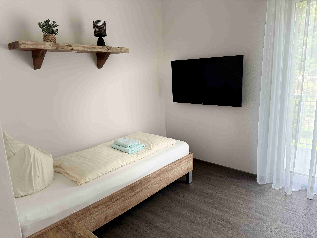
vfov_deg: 56.8
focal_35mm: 24
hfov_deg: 71.6
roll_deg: +3.1
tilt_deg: -10.8
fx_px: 220
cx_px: 158
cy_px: 119
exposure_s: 1/121
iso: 160
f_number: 1.78
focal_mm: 6.76
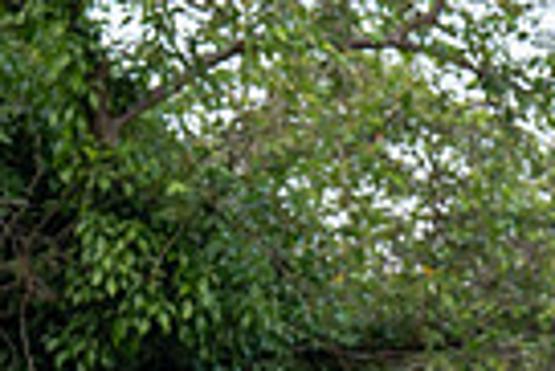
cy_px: 752
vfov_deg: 4.6
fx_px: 4599
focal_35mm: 298
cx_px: 755
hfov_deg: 6.8
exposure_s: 1/800
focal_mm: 70
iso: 500
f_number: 4
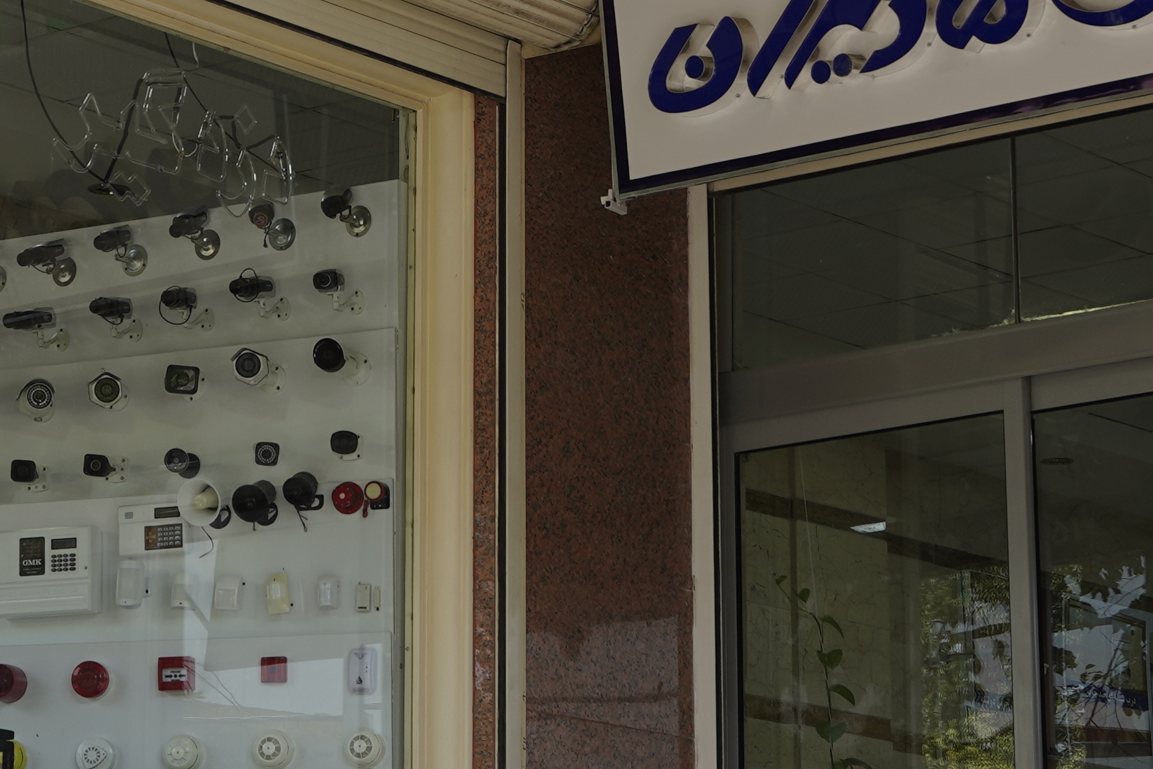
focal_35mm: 134
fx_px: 4289
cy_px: 17
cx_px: 449
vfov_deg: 10.2
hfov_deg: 15.3
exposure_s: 1/125
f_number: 4.5
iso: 100
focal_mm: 29.2
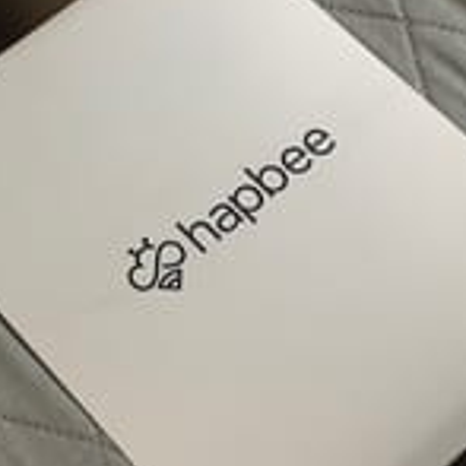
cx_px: 13
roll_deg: -0.1
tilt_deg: -44.6
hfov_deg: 18.3
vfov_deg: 18.6
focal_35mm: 93
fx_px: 1416
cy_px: 147
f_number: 2.4
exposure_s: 1/50
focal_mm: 3.3
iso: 100
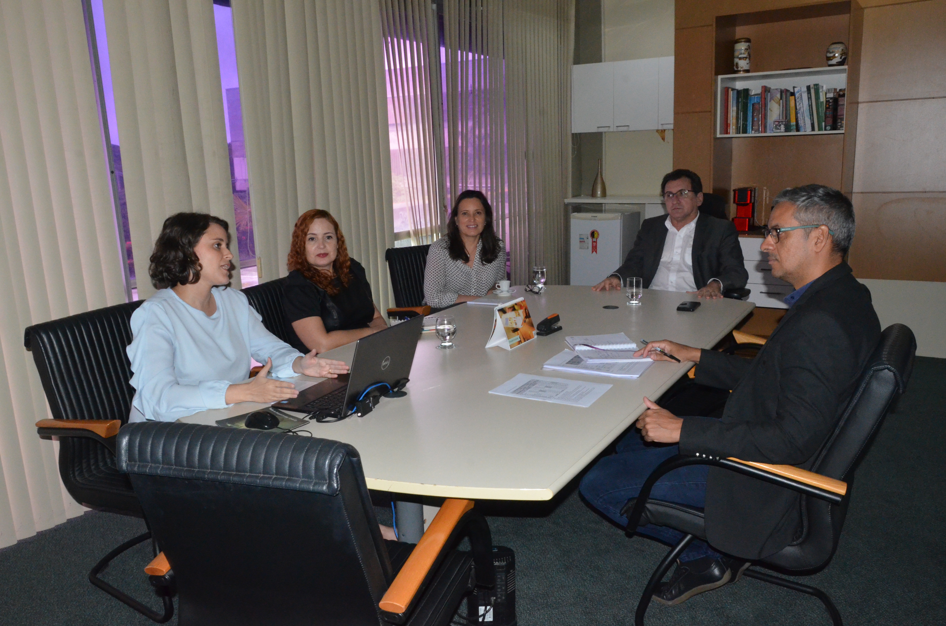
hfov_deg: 67.5
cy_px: 313
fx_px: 708
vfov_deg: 47.7
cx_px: 473
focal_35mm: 27
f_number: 14
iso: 3200
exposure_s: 1/125
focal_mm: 18
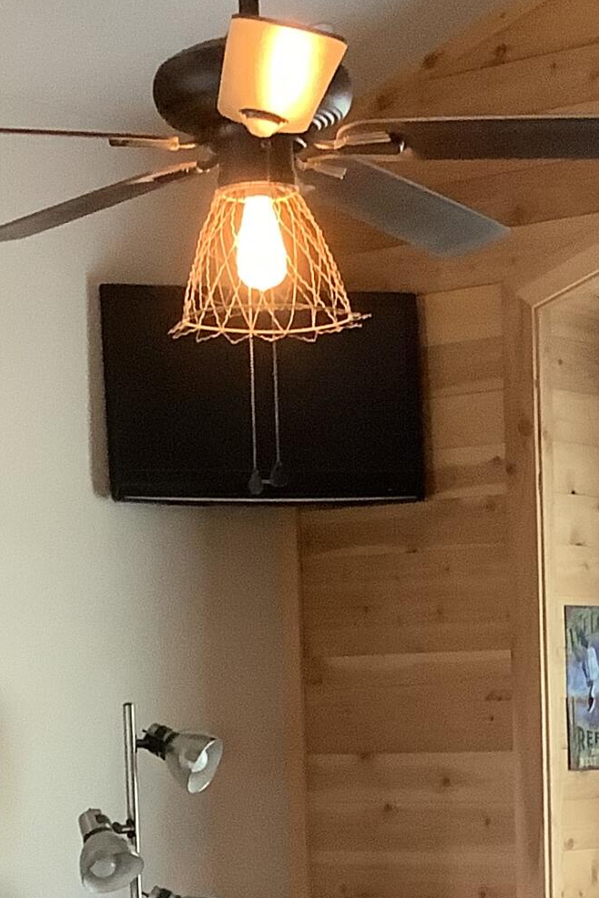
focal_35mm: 98
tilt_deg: -4.3
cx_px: 469
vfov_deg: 20.1
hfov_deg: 13.9
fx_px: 2446
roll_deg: +1.6
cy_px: 916
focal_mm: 3.3
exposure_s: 1/50
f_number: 2.4
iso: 320
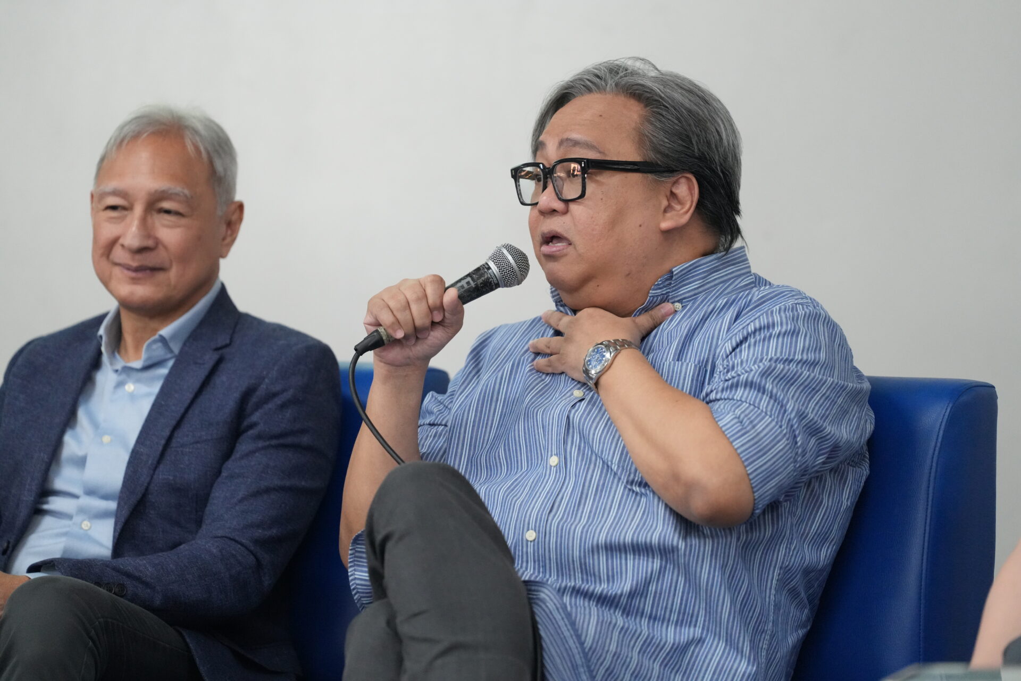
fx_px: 5672
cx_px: 510
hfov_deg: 10.3
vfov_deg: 6.9
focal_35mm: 200
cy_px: 340
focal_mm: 200
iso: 4000
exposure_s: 1/200
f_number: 2.8
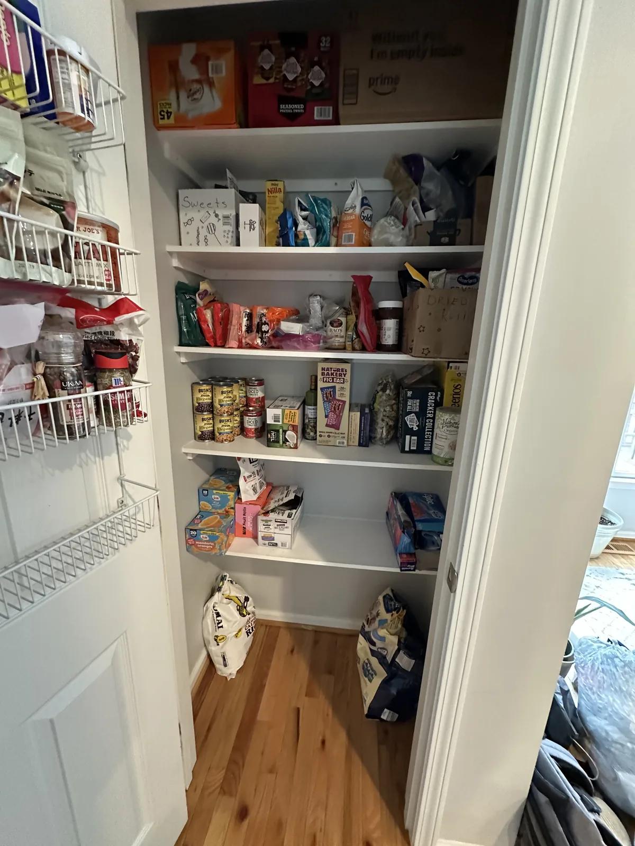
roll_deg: -2.7
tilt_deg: -15.5
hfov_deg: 85.7
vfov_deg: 102.1
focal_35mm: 14
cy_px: 423
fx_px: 342
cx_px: 318
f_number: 2.2
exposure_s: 1/40
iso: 1000
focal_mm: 2.22
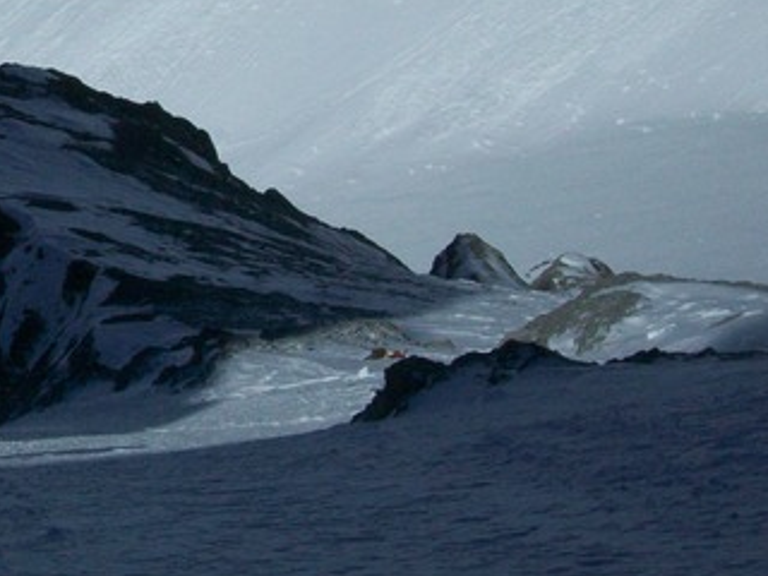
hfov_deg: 15.4
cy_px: 118
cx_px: -67
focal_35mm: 125
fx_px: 2773
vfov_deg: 11.8
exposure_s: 1/1280
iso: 64
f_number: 7
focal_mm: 8.8
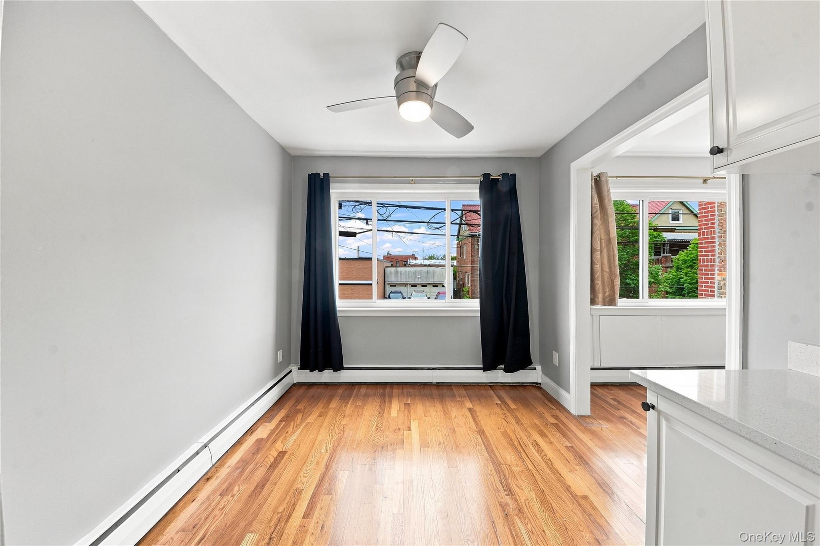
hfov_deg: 112.6
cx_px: 410
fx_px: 273
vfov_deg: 90.0
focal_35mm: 12
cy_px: 273
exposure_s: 1/1000
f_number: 9
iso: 400
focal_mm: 8
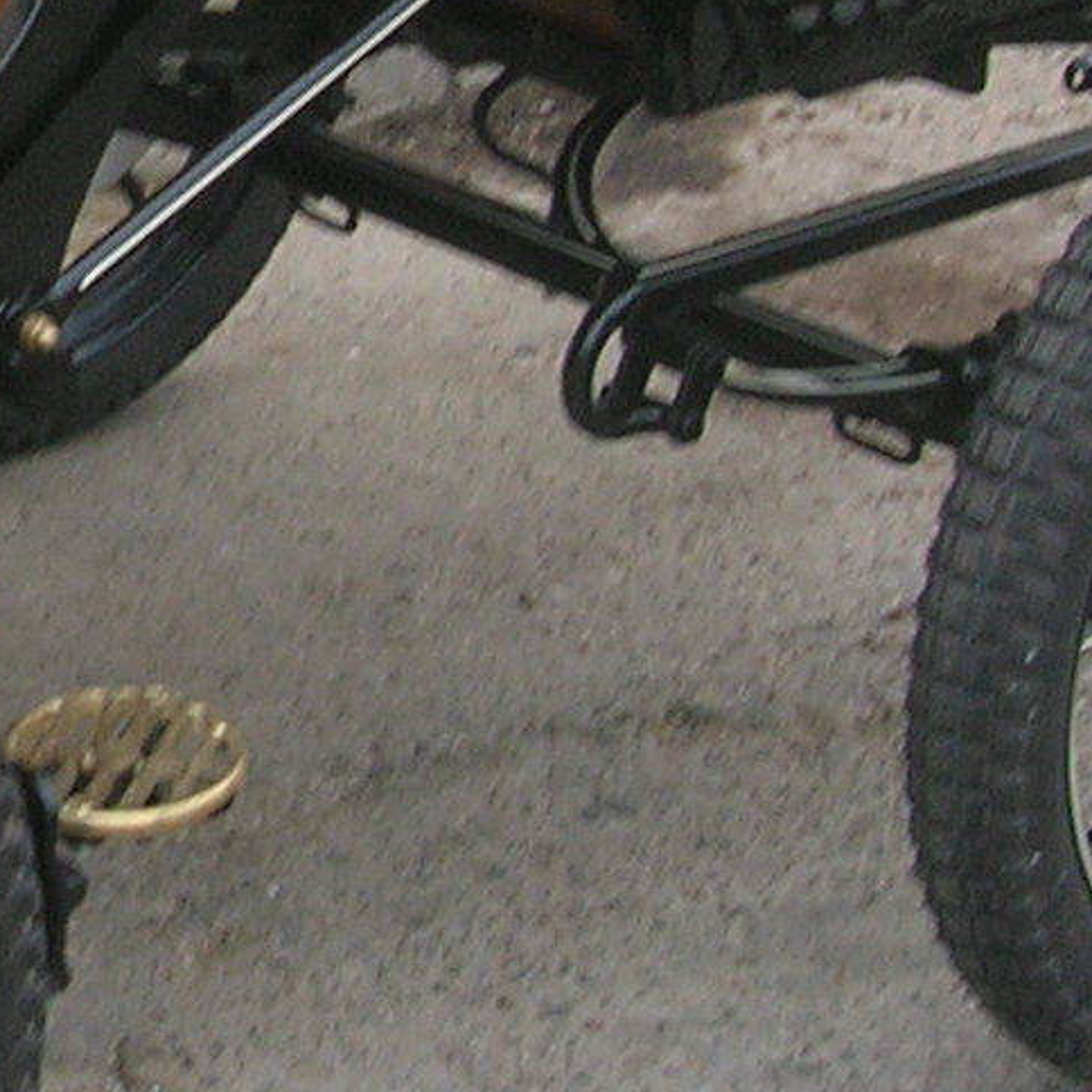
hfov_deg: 11.8
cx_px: -476
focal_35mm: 142
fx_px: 5068
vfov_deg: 12.3
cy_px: 316
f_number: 4.9
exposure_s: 1/41.1
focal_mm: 5.7
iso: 50
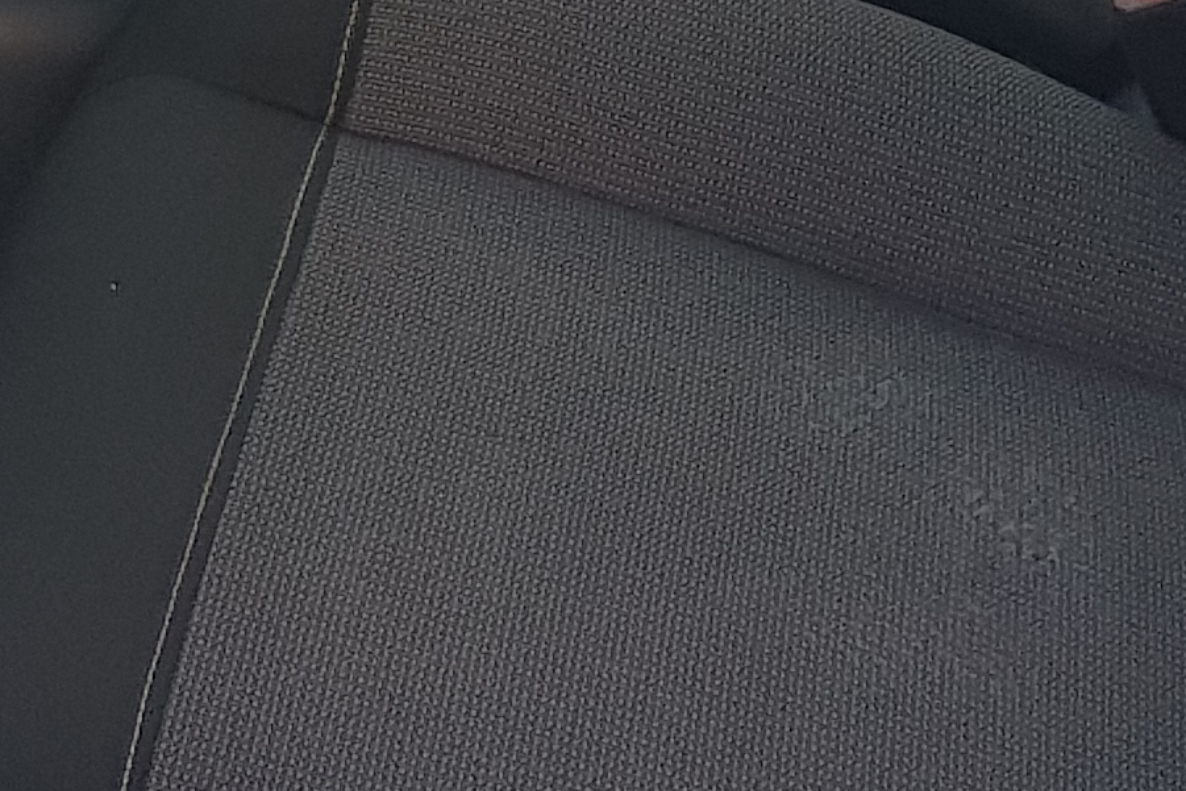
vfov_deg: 10.9
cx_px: 401
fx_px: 3987
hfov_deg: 16.9
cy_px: -409
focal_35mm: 121
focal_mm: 4.3
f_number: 1.5
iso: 250
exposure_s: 1/50
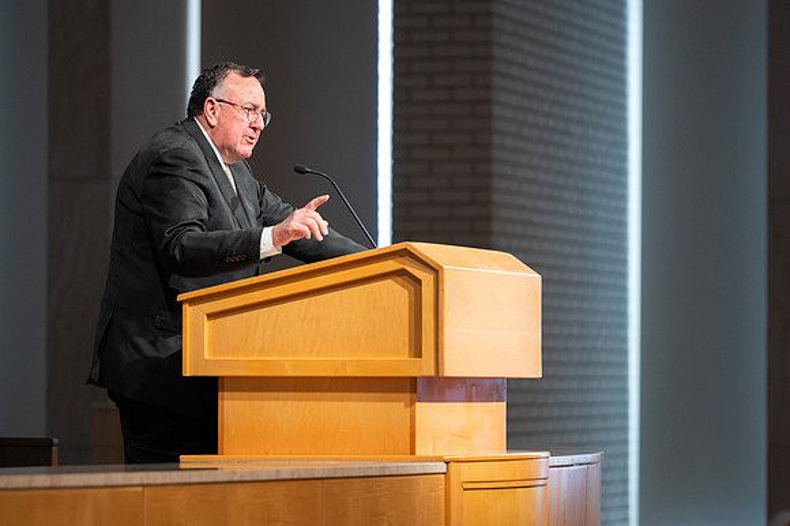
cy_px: 263
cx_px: 395
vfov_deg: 6.5
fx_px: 4605
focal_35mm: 210
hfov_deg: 9.8
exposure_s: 1/400
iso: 3200
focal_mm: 200
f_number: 3.5
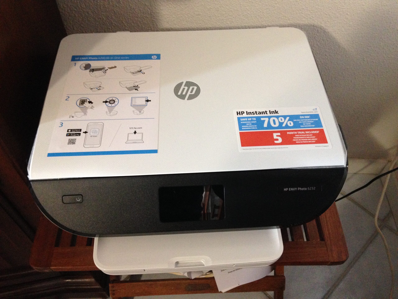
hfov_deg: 55.4
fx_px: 379
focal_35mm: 33
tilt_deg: -54.2
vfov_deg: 42.9
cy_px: 150
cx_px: 199
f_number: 2.4
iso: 400
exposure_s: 1/15
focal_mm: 4.12
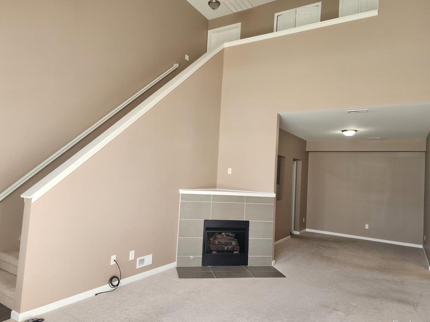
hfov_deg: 71.6
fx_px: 298
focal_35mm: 24
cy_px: 163
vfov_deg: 56.8
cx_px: 213
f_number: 1.8
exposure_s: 1/120
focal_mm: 6.4
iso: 160
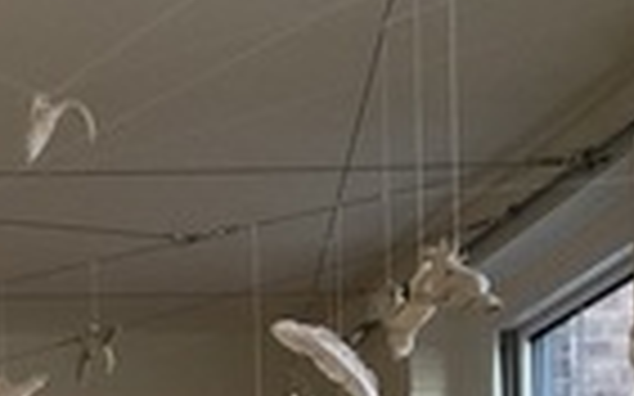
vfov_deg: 8.6
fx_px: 2418
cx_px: -612
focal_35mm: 140
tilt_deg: +2.5
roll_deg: +0.0
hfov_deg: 13.1
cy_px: 900
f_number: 1.8
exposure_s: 1/15
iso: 50
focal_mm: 3.99
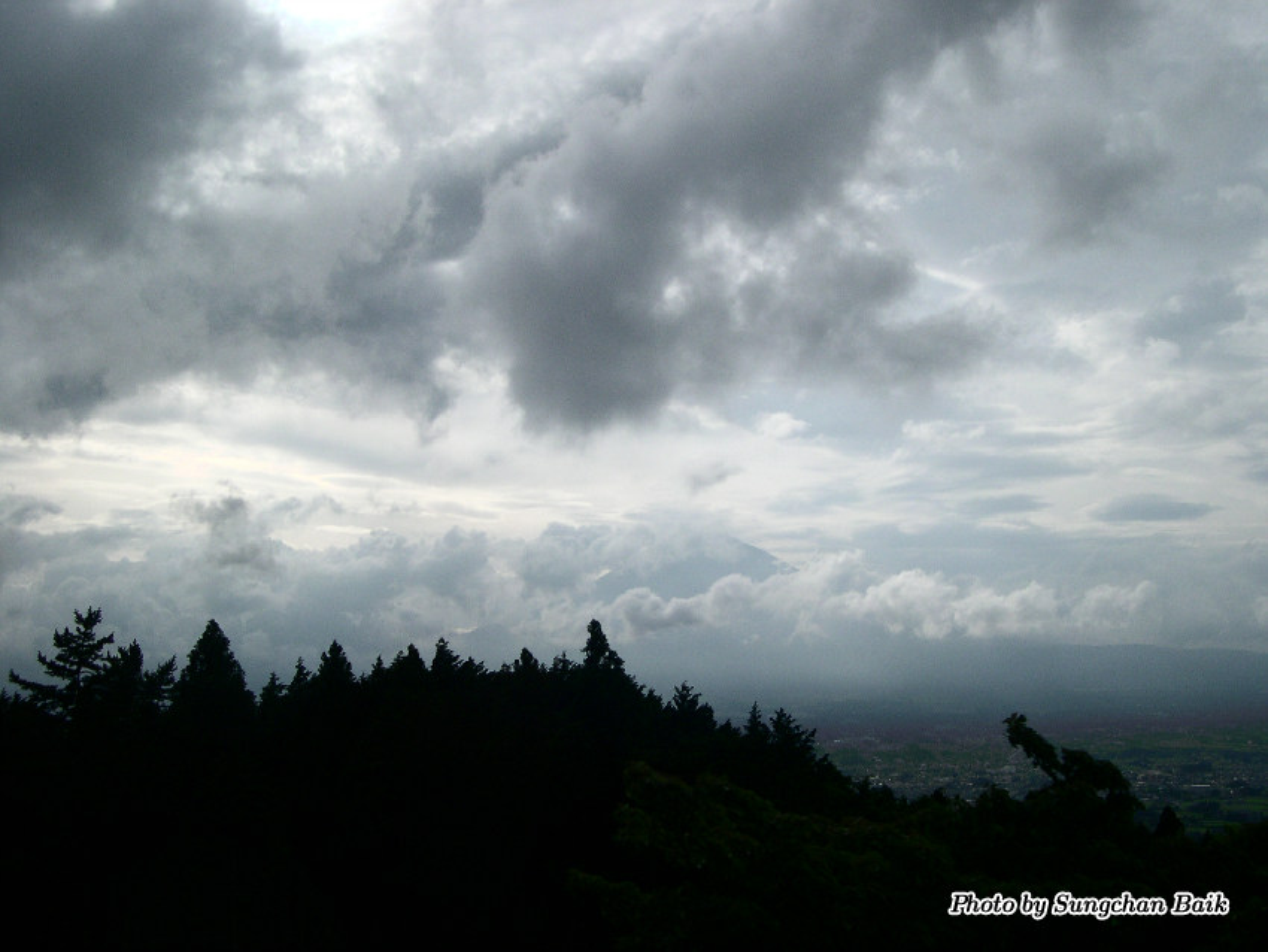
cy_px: 476
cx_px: 634
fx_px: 1392
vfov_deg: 37.7
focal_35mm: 38
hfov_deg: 49.0
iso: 100
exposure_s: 1/511
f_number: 7.6
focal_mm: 8
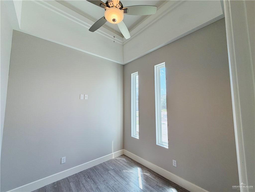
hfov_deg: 102.1
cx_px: 128
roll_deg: +0.2
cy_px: 96
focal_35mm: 14
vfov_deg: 85.7
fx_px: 103
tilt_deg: +5.4
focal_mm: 2.22
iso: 100
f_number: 2.2
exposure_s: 1/121
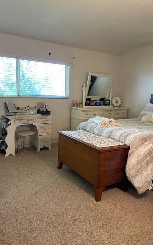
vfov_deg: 66.5
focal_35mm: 28
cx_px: 85
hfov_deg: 44.5
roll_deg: -2.7
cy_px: 122
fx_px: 187
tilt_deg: -9.4
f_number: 1.6
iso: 200
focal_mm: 4.2
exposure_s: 1/60
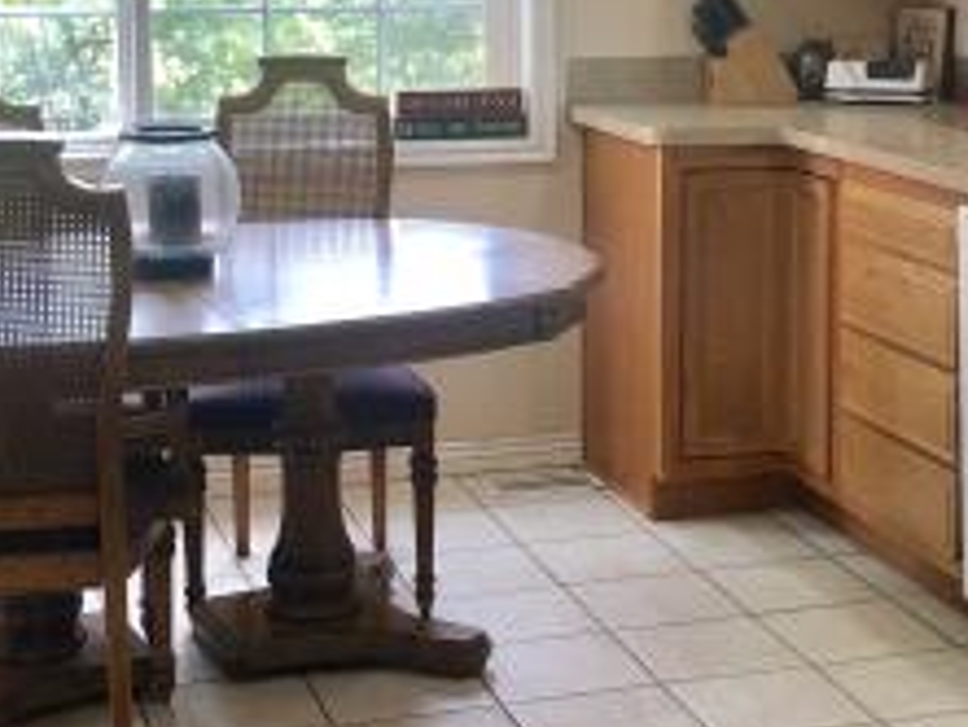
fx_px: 2266
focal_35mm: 81
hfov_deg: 24.0
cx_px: 657
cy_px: 228
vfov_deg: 18.2
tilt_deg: -6.8
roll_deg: -0.1
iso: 32
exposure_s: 1/40
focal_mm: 3.99
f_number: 1.8
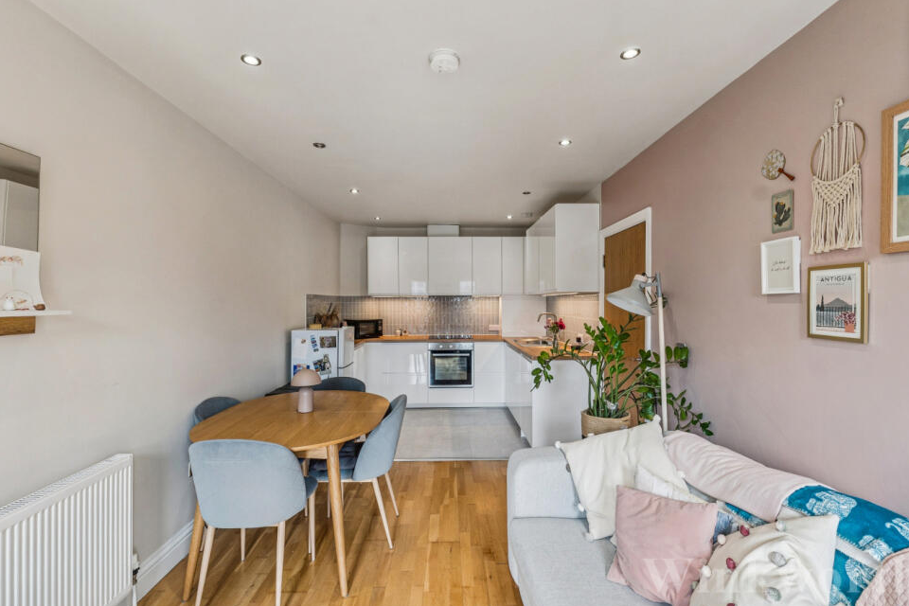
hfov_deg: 96.7
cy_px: 298
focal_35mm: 16
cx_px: 453
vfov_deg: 73.7
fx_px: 404
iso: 250
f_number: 8
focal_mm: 10
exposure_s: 1/10
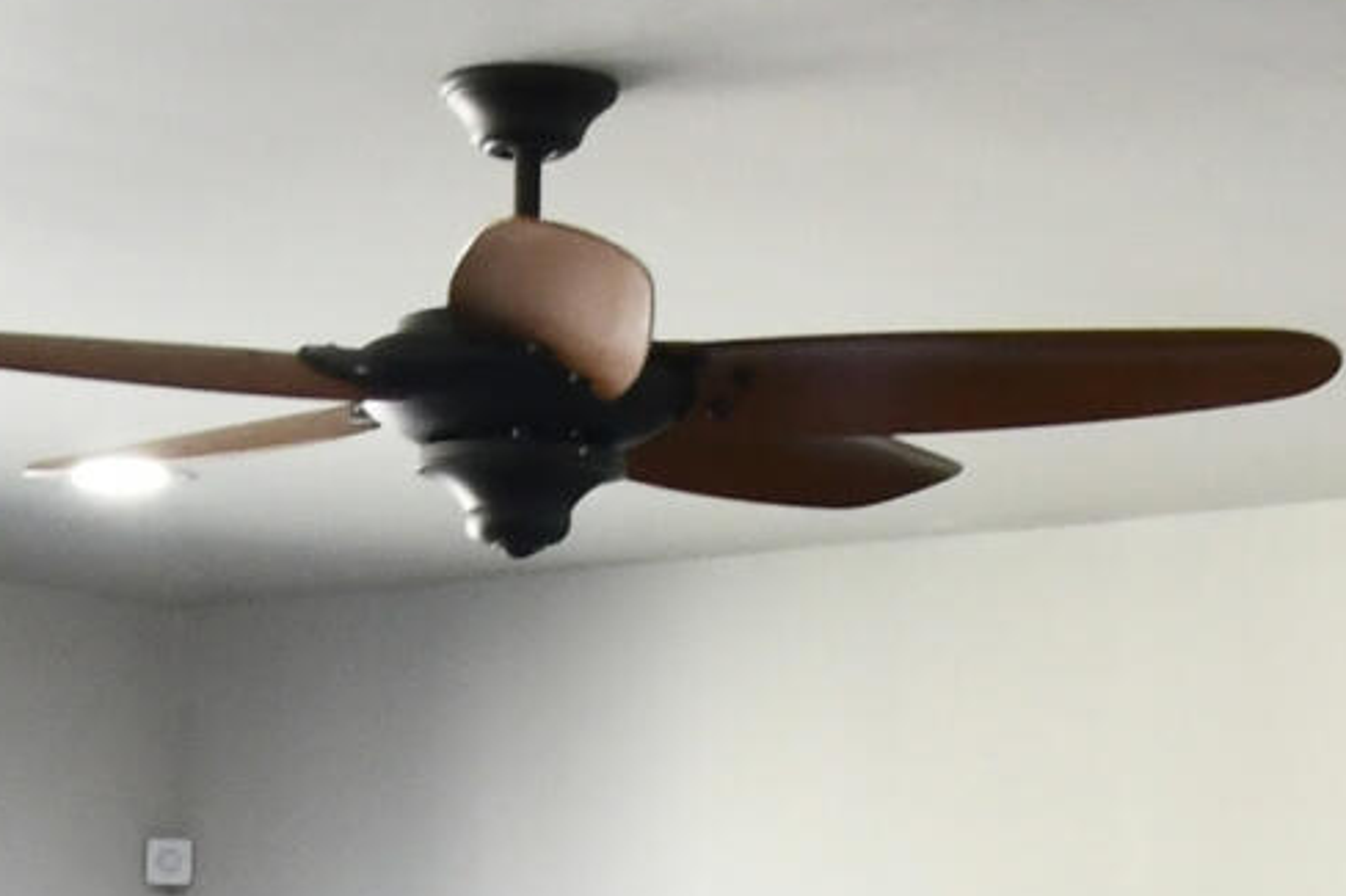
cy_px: 2250
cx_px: 414
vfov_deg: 7.6
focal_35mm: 166
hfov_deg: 12.4
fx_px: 6204
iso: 1250
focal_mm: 18
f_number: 11
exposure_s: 1/13
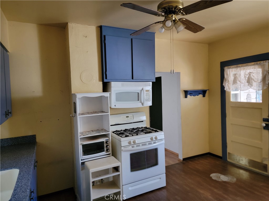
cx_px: 134
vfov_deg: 56.8
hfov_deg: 71.6
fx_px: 187
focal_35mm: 24
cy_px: 100
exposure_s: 1/40
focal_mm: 6.7
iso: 400
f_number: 1.8
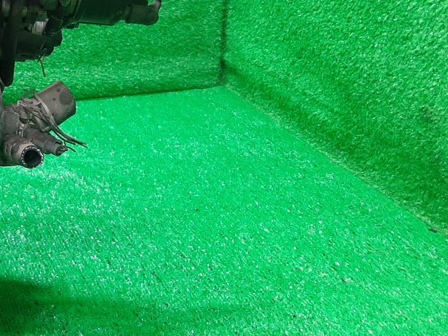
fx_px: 802
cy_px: 103
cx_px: -62
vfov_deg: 23.5
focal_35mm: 62
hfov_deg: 28.0
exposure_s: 1/50
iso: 212
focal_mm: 3.93
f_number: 1.7
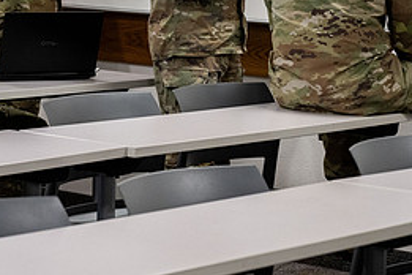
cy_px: -1
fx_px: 1820
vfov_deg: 8.6
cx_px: 175
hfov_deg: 12.9
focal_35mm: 159
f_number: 4
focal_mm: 70
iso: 2500
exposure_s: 1/400
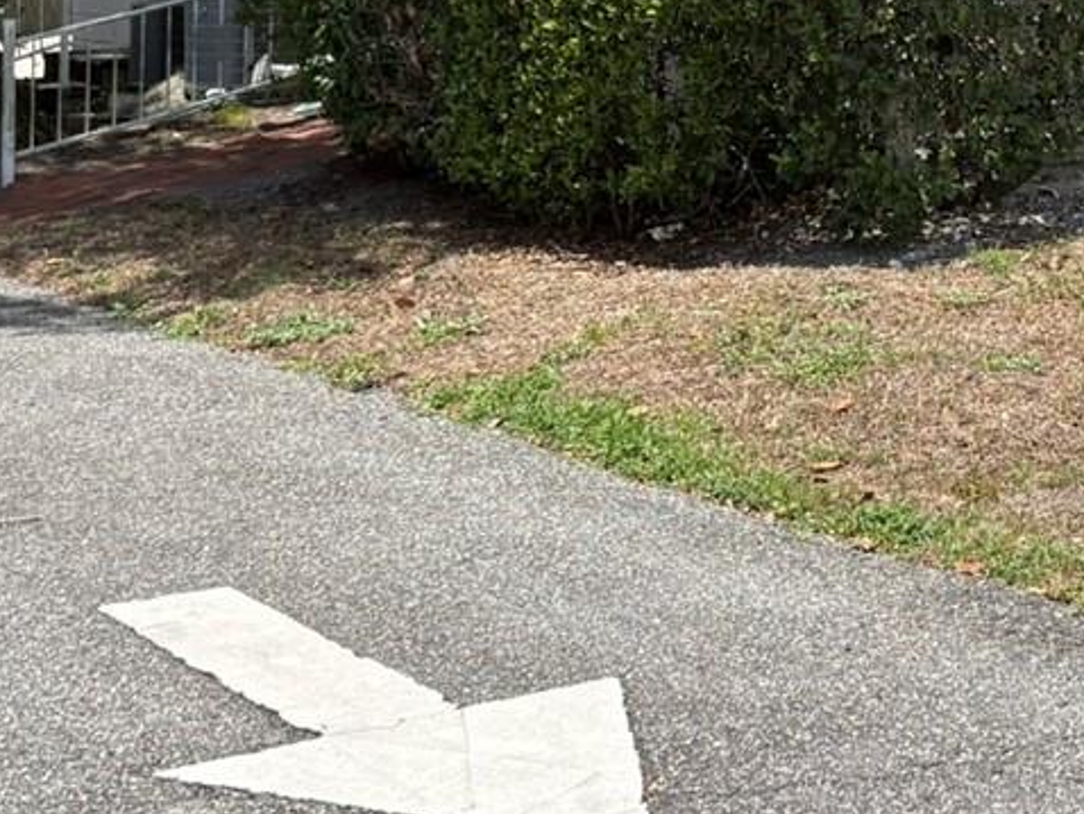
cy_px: -247
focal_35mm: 87
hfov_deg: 22.2
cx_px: 859
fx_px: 2726
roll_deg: -0.1
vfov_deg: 16.1
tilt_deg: +3.6
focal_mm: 5.96
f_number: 1.6
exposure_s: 1/2451
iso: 50
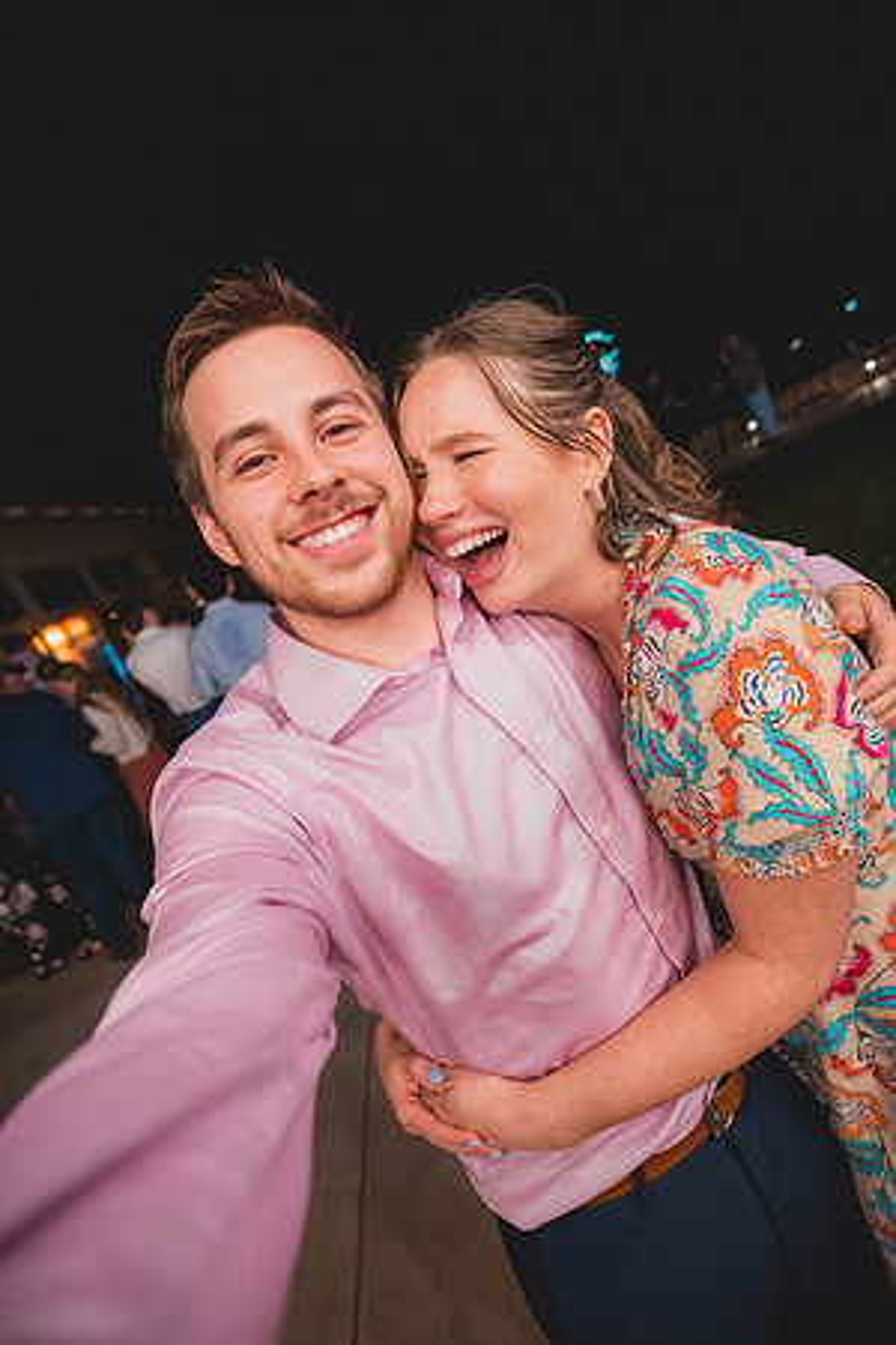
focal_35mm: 18
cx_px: 448
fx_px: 672
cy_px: 672
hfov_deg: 67.4
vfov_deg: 90.0
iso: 3200
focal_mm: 18
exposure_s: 1/160
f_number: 2.8
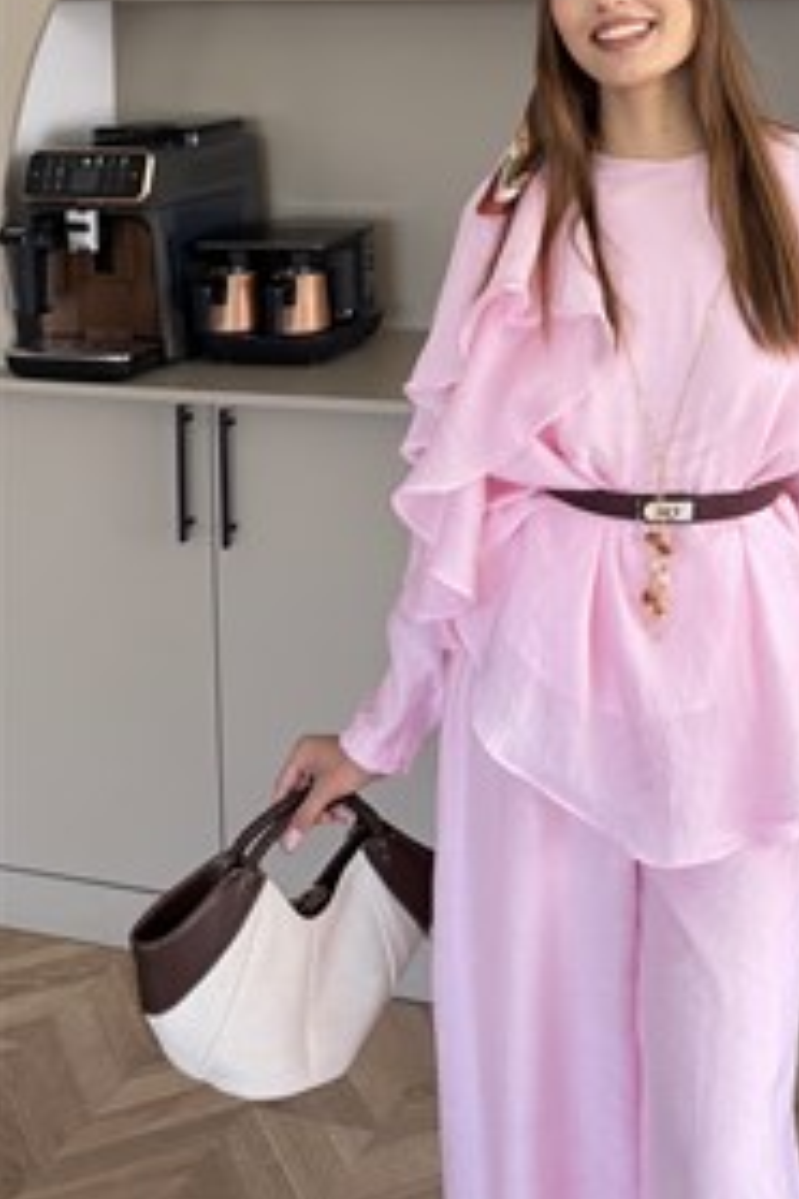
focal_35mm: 37
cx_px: 662
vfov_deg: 50.3
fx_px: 1232
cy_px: 337
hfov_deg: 34.6
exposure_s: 1/121
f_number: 1.78
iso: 125
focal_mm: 6.76
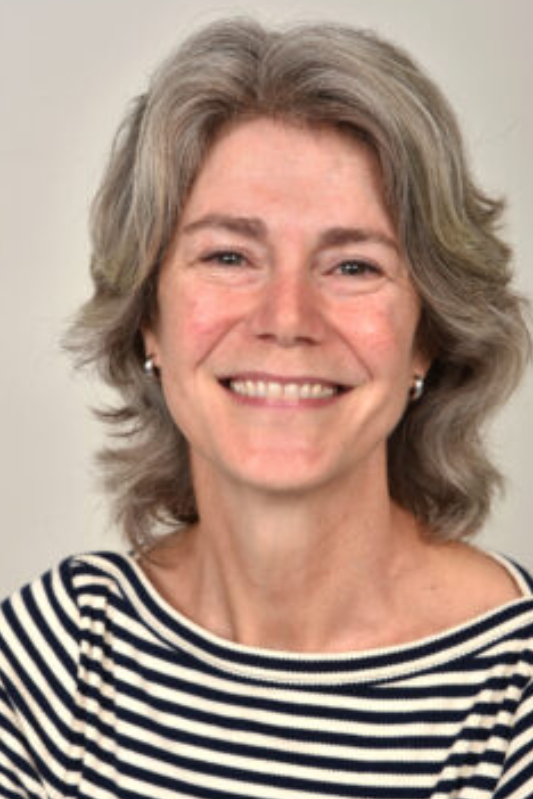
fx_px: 2376
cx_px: 285
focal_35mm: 107
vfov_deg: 19.1
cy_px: 404
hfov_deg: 12.8
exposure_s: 1/160
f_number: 9
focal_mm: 98
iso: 100
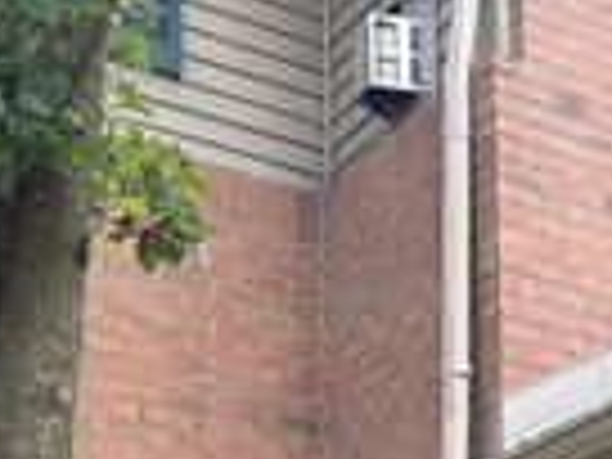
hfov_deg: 21.8
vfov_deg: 14.6
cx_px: 549
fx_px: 1556
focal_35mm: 88
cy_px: 835
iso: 80
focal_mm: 6.76
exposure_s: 1/470
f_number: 1.78
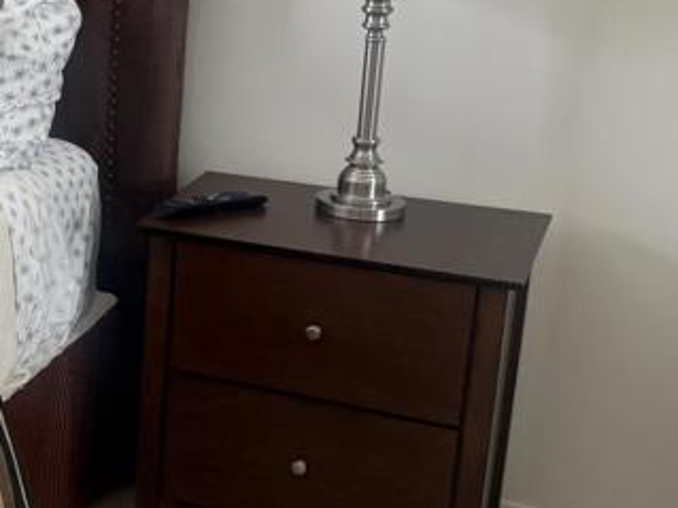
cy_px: 157
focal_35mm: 77
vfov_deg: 19.1
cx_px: -340
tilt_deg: -12.6
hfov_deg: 21.3
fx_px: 1508
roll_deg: +0.5
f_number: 1.78
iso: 125
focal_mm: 6.76
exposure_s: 1/137
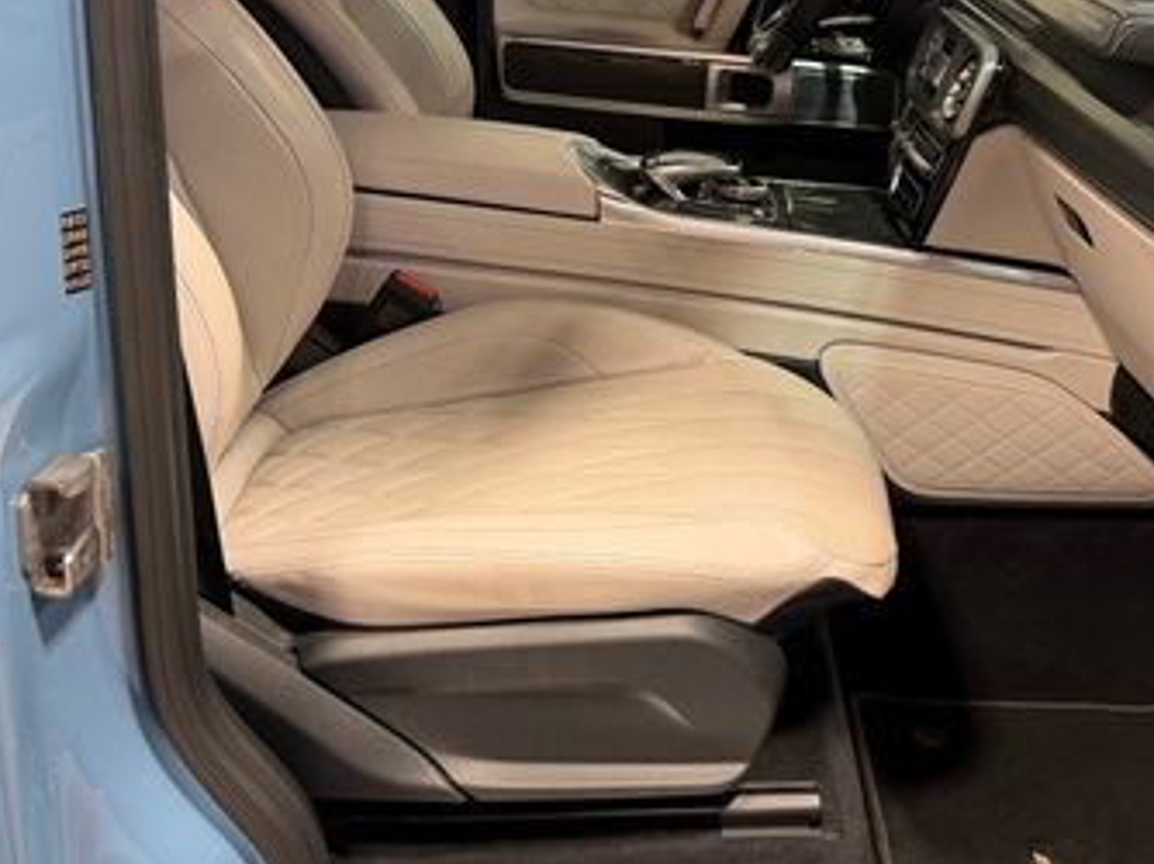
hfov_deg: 40.5
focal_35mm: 46
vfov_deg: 31.2
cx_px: 805
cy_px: 287
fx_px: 1532
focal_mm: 6.76
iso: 160
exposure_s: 1/120
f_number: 1.78
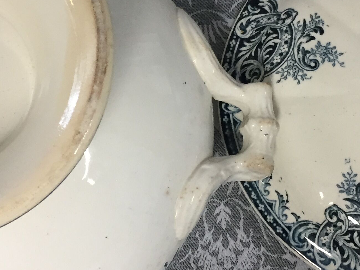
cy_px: 74
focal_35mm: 73
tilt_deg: -72.8
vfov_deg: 20.0
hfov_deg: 26.6
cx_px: 129
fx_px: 759
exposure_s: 1/33
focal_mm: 4.15
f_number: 2.2
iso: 80
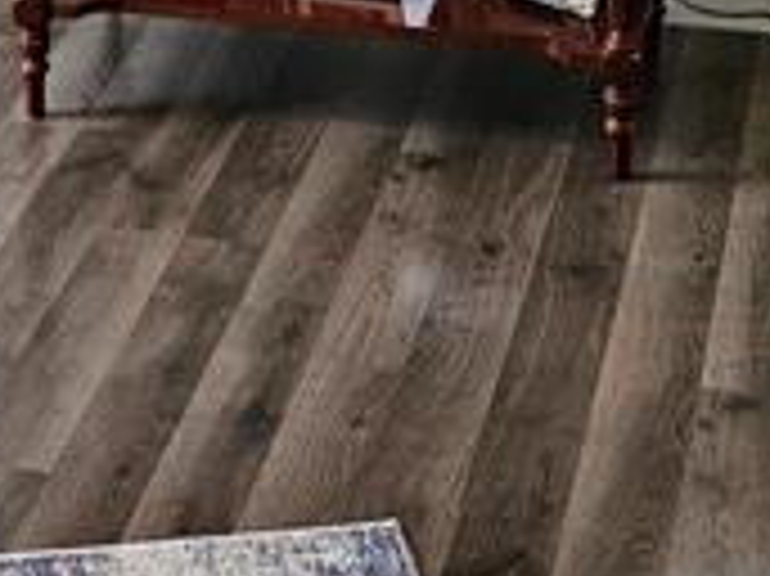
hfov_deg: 14.2
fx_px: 3068
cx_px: 77
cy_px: -526
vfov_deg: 10.0
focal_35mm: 138
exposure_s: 1/120
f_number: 1.8
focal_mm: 5.4
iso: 80
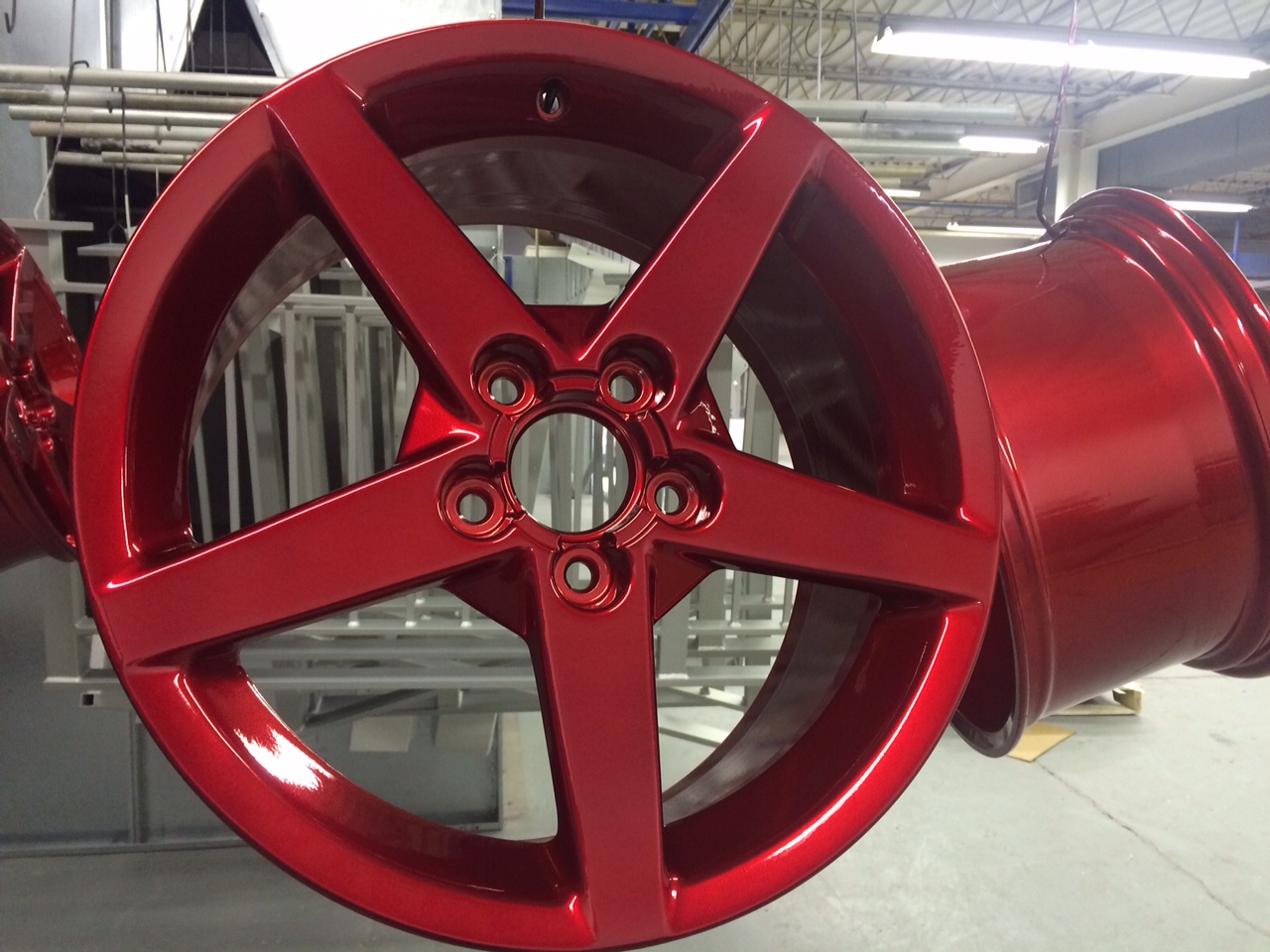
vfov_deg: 48.2
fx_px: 1064
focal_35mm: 29
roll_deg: -1.0
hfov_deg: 61.7
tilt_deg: -7.7
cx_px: 635
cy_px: 476
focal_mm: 4.15
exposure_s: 1/30
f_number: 2.2
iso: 160
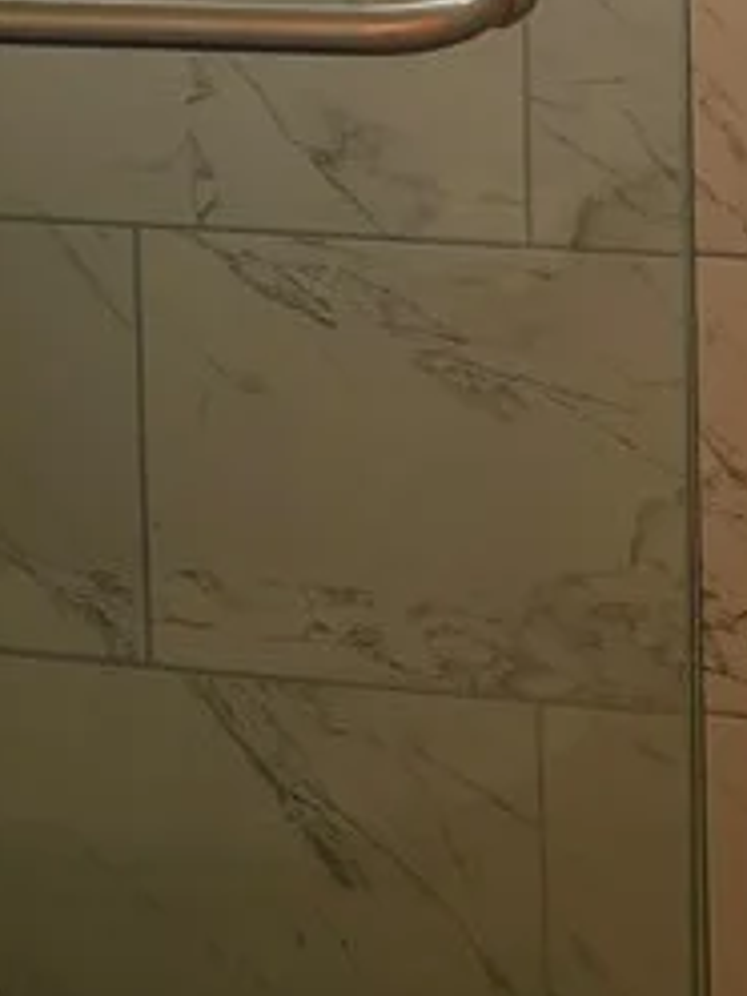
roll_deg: +1.2
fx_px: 2849
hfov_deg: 14.5
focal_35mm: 99
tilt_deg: -7.8
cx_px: 872
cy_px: -281
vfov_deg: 18.5
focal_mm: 6.76
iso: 200
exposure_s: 1/147
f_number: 1.78
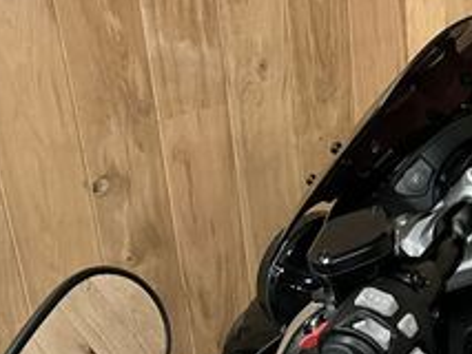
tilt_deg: -28.3
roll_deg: -1.9
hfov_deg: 23.3
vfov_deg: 18.8
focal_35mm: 78
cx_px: 532
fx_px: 1064
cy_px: 277
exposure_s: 1/25
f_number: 1.6
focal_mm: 5.1
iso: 500
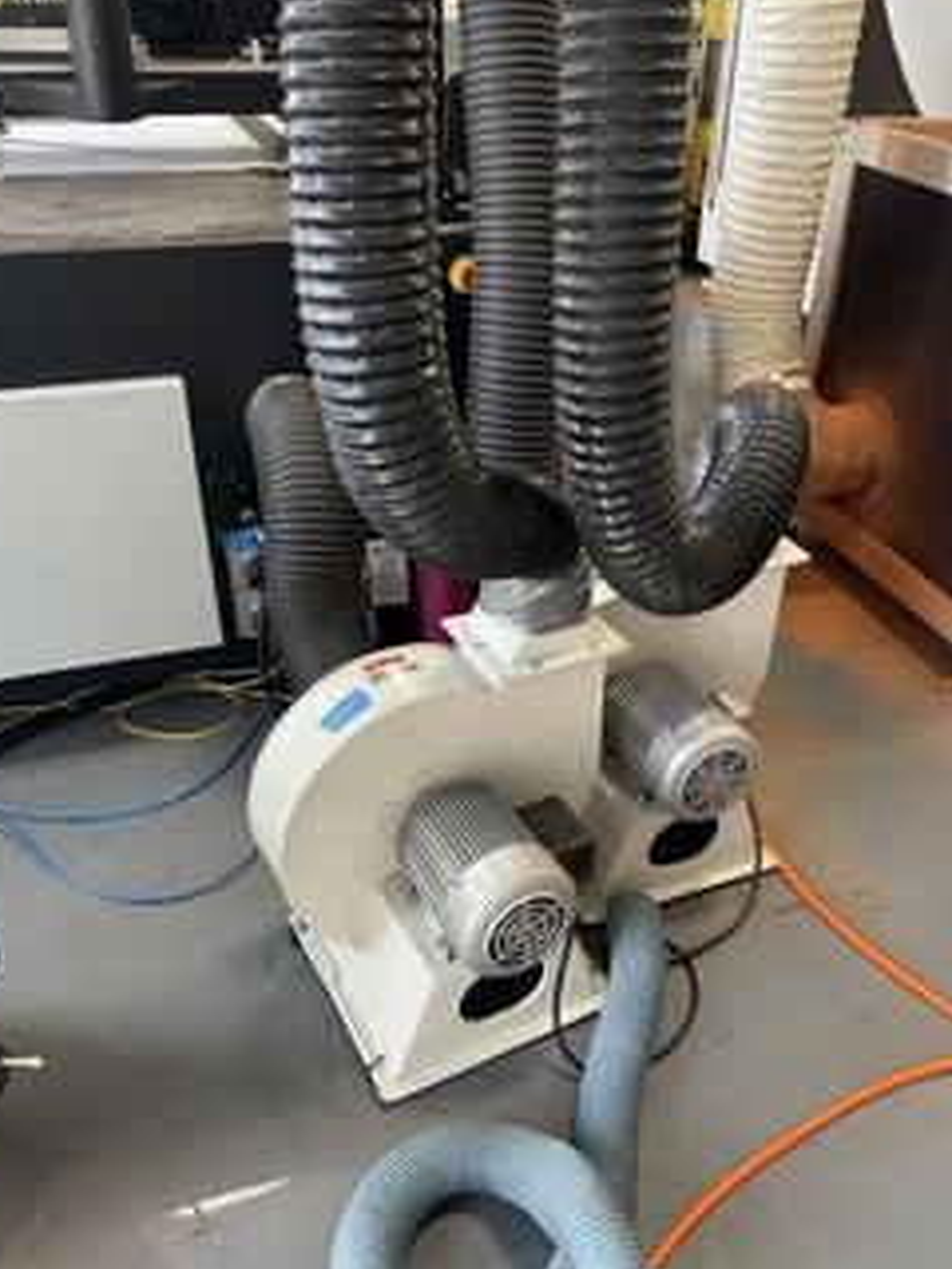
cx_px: 536
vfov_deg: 59.8
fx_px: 1100
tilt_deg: -34.8
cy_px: 706
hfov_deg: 46.7
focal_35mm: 30
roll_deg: -2.6
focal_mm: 6.76
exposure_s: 1/121
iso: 200
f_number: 1.78
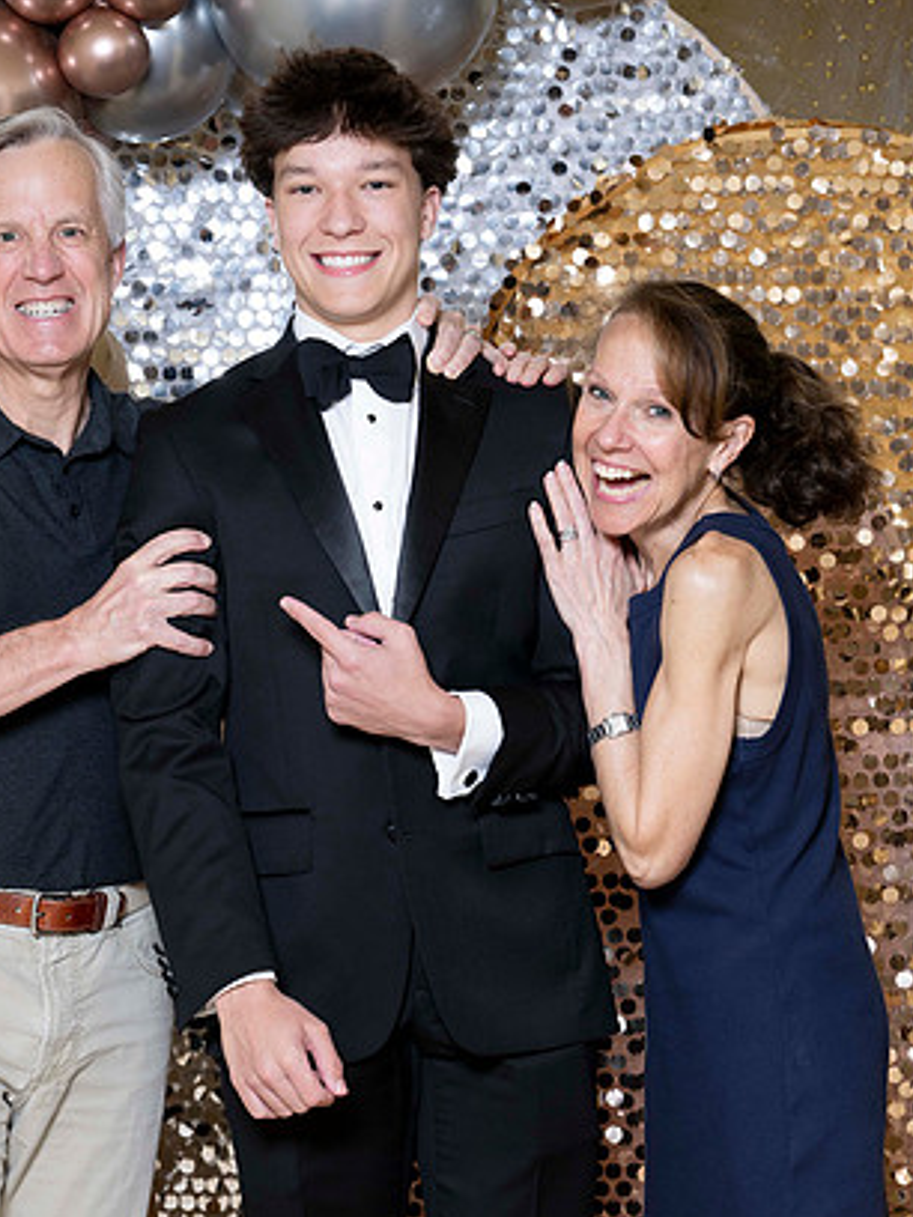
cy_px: 662
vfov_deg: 11.3
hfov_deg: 8.5
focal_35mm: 175
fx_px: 6154
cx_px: 406
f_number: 5.6
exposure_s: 1/200
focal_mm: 110
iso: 250
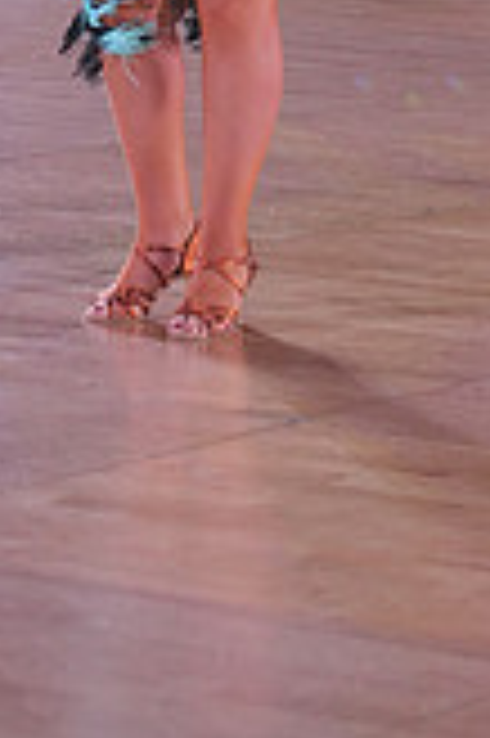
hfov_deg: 5.9
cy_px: -288
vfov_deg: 8.8
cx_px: -34
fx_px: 4705
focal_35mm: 230
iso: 1600
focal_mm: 65
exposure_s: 1/400
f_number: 4
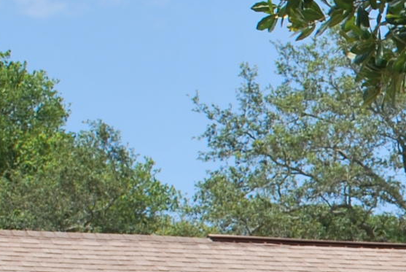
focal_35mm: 210
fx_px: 2371
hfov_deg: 9.2
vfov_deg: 6.5
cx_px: 803
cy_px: 362
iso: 100
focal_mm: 26
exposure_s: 1/250
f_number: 8
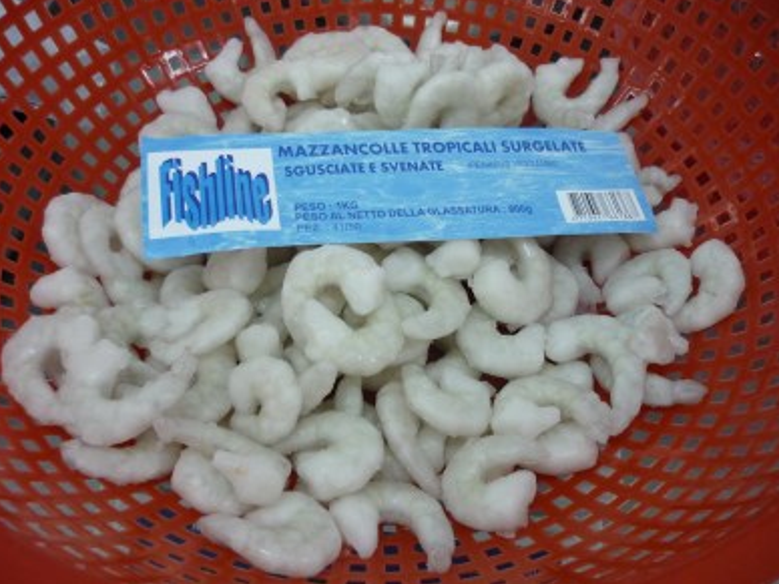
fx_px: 765
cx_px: 394
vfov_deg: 41.8
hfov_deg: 54.0
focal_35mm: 34
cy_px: 287
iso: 200
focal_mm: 5.5
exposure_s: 1/30
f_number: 2.8
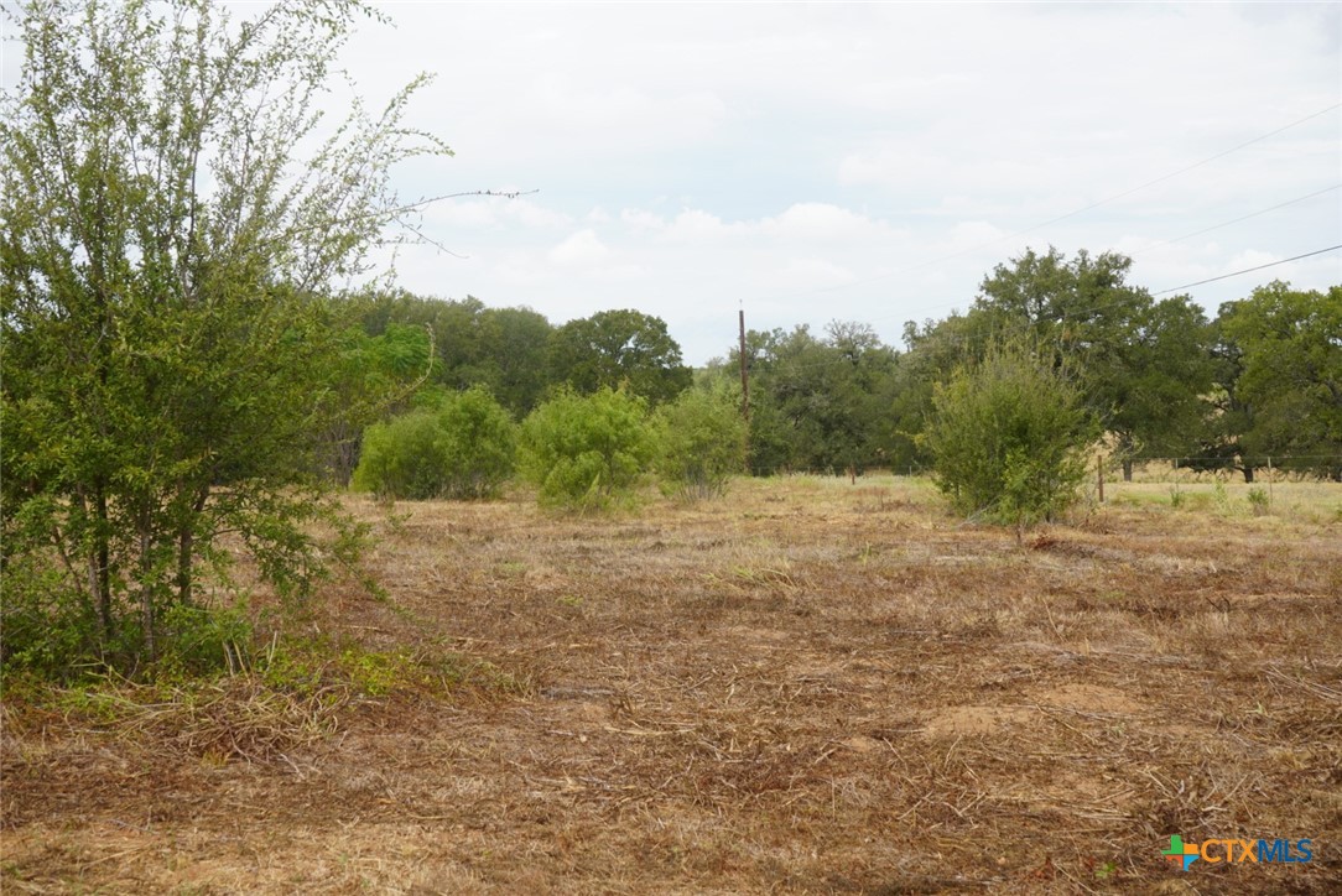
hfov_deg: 43.6
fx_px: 1678
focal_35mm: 45
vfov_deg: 29.9
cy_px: 448
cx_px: 671
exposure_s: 1/125
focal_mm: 45
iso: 100
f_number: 9
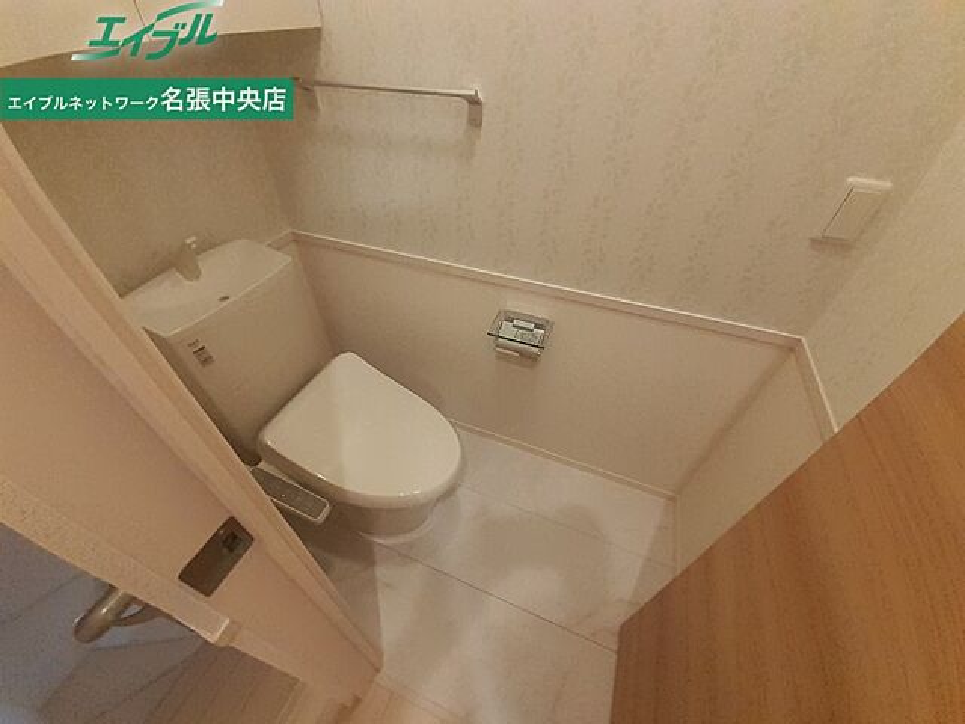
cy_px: 362
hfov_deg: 106.2
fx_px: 362
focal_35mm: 13
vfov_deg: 89.9
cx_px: 482
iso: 200
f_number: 2.2
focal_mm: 1.13
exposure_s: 1/50
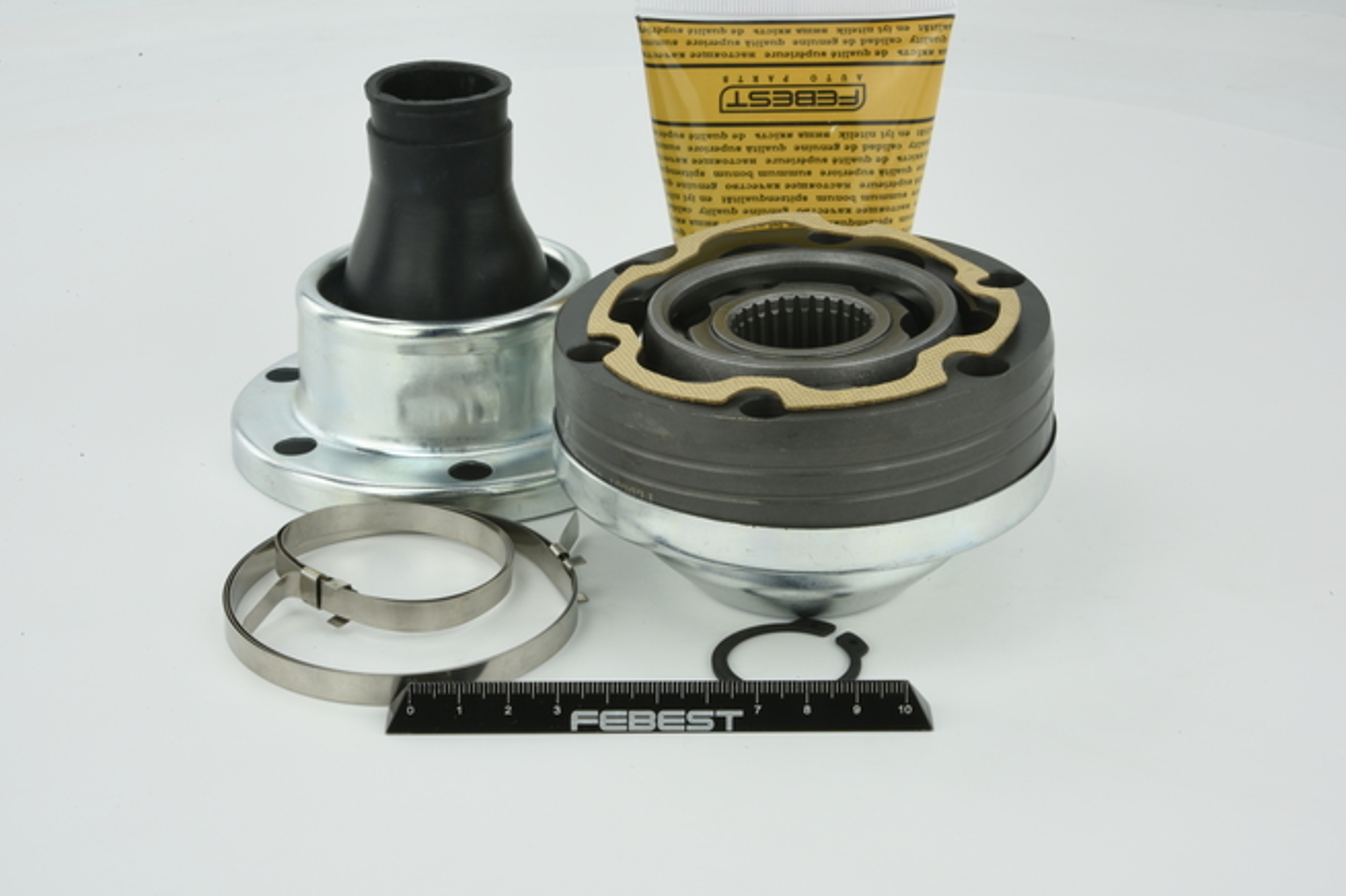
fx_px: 2466
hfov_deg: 30.5
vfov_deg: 20.6
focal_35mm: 66
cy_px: 415
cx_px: 653
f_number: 32
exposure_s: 1/2.5
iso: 64
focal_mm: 60
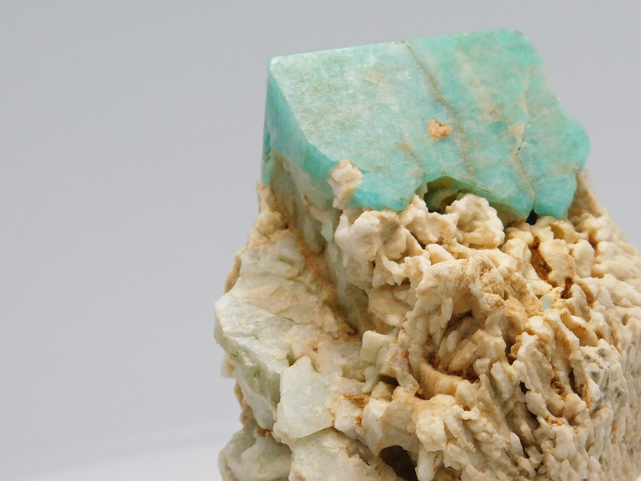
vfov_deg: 17.7
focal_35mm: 83
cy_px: 337
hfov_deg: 23.2
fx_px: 1537
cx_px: 508
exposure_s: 1/250
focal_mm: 9
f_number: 3.8
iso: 125
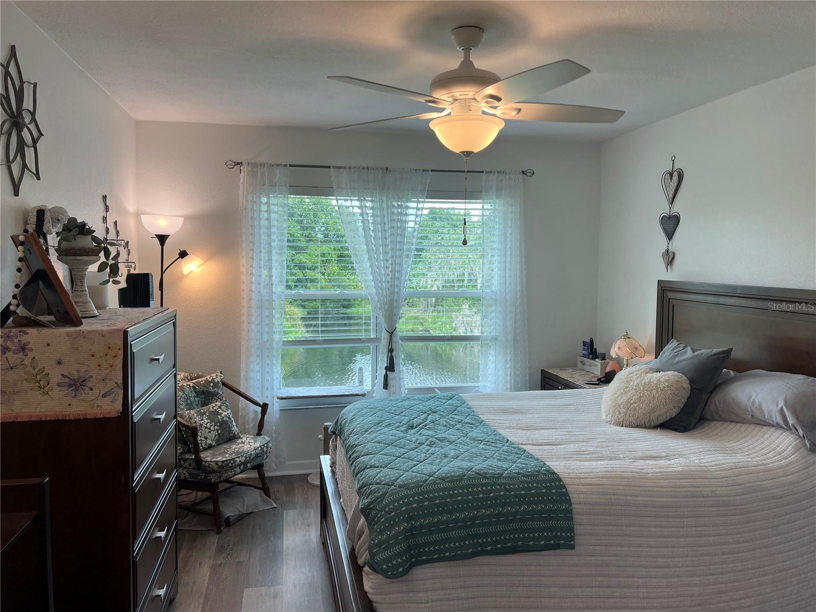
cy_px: 306
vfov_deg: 53.1
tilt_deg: -3.5
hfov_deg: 67.3
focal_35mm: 26
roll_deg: +0.1
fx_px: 613
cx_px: 408
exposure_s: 1/141
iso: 32
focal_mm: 5.7
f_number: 1.5
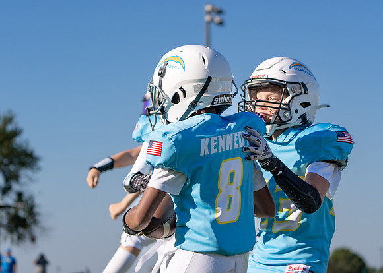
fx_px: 1423
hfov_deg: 15.3
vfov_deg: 11.0
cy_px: 144
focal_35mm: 131
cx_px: 192
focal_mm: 100
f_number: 4.5
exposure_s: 1/3200
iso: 250
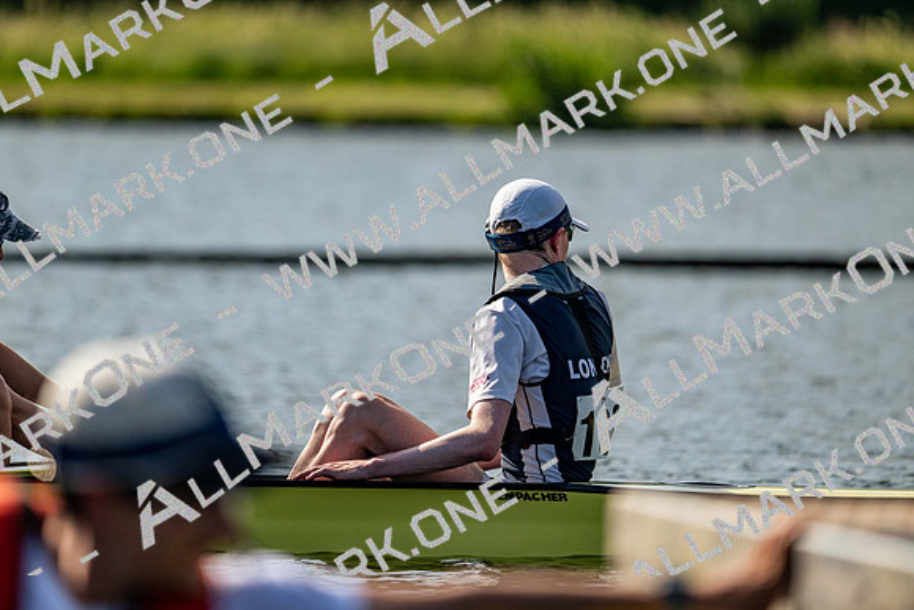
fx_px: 10157
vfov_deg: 3.4
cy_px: 305
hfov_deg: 5.2
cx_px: 457
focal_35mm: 400
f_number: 4.5
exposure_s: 1/4000
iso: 500
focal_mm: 400
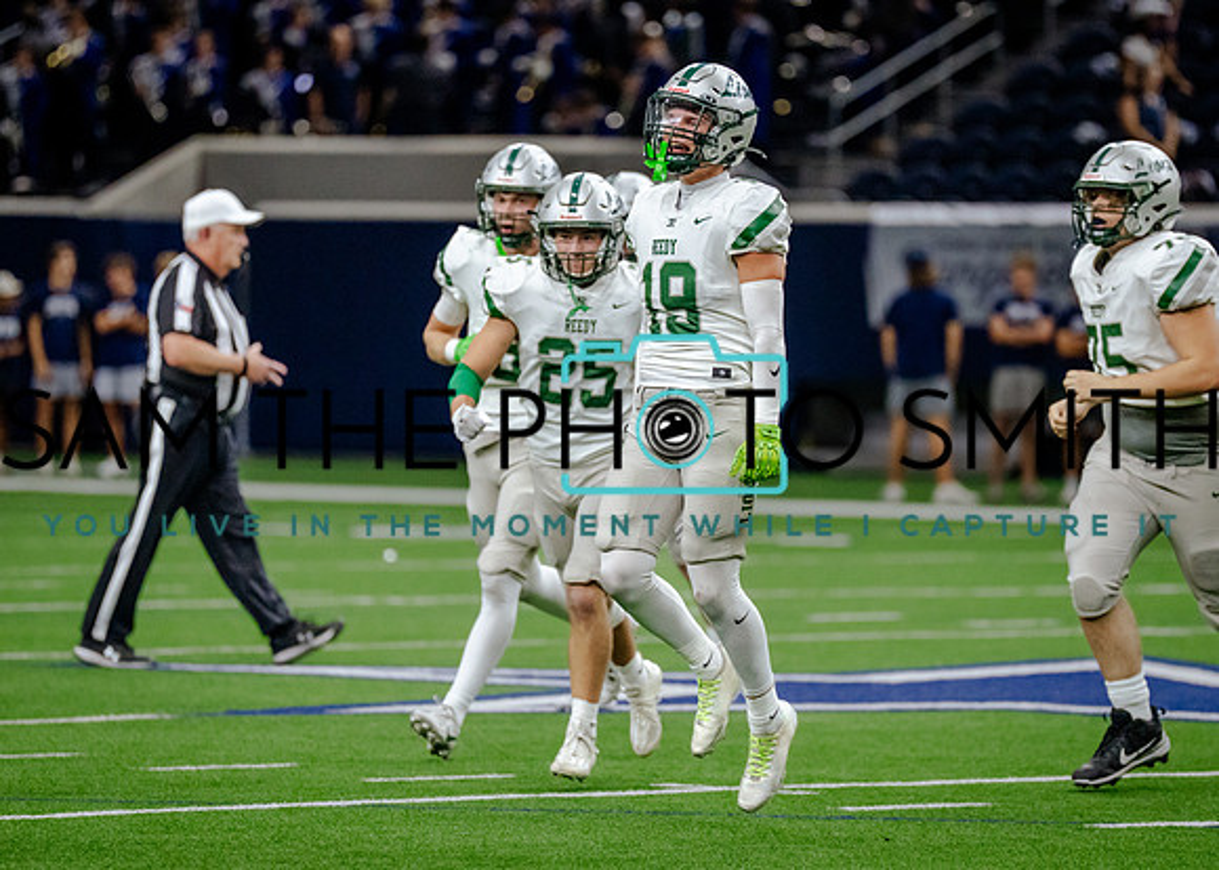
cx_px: 619
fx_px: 10348
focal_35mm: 299
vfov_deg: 4.8
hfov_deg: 6.7
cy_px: 462
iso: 3200
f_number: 2.8
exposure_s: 1/1250
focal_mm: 200
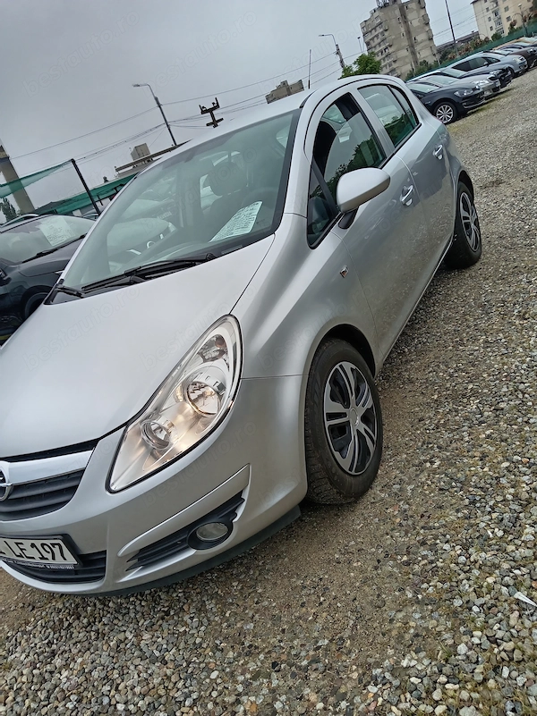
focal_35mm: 27
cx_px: 268
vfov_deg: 65.3
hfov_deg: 51.3
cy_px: 358
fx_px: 559
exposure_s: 1/900
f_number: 1.8
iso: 735
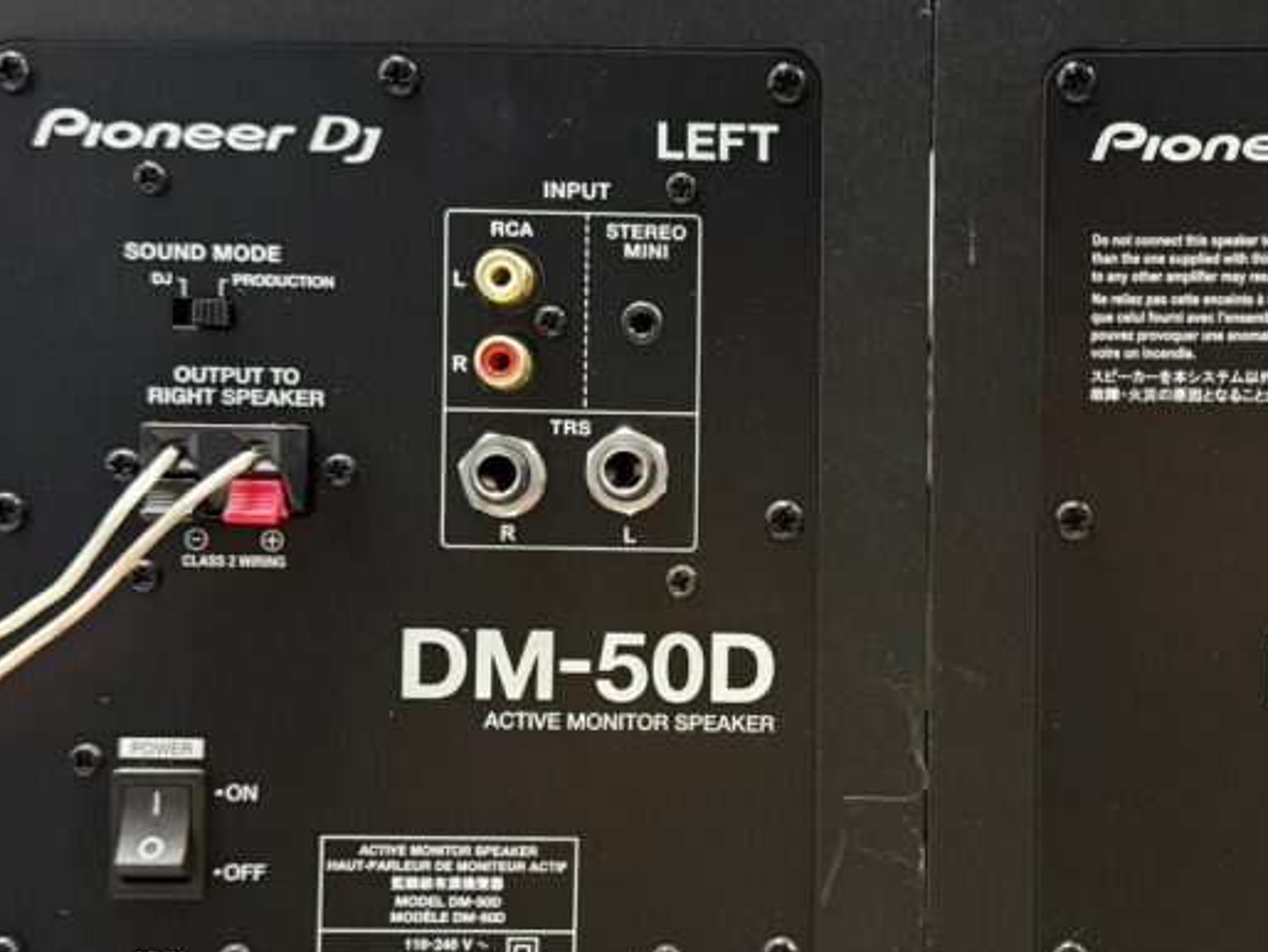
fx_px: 2052
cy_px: 557
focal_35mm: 56
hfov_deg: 33.8
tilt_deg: +1.0
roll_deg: -0.6
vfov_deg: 26.1
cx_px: 923
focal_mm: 6.76
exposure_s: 1/33
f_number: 1.78
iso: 640
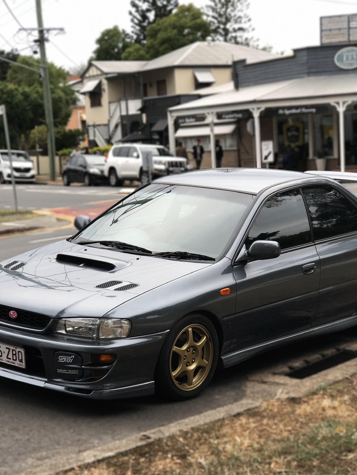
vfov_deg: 25.6
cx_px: 183
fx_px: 1045
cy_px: 299
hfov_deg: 19.4
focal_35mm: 76
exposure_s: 1/60
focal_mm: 6.6
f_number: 2.8
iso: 25
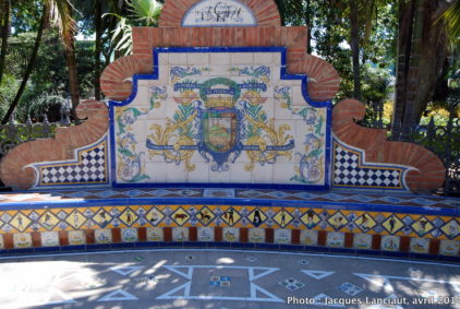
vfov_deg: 41.2
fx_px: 410
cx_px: 203
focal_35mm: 32
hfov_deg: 58.5
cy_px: 134
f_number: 5.6
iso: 140
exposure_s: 1/125
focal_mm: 18
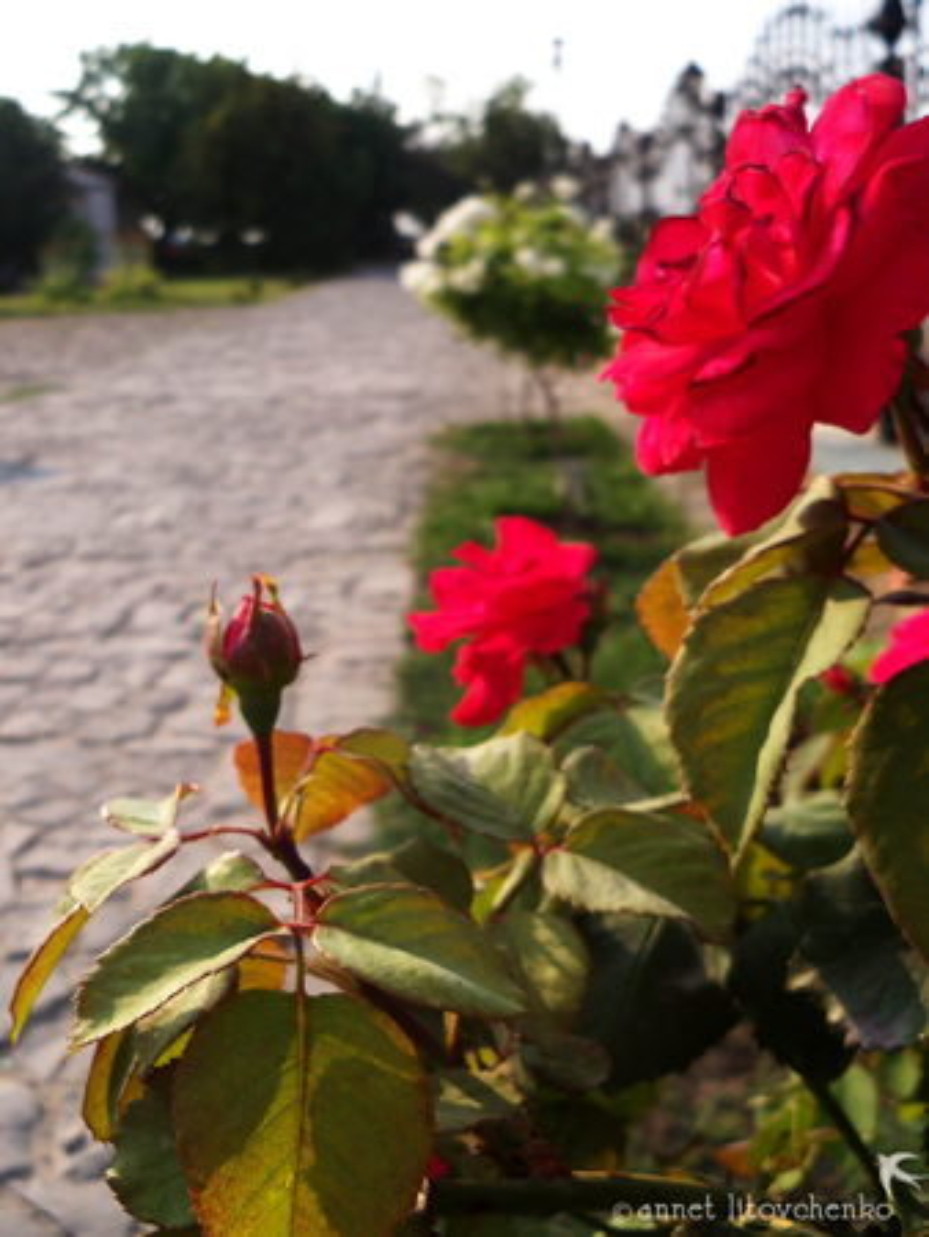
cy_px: 618
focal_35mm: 35
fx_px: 1251
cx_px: 464
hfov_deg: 40.7
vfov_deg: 52.6
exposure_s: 1/500
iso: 100
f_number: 3.5
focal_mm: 6.2
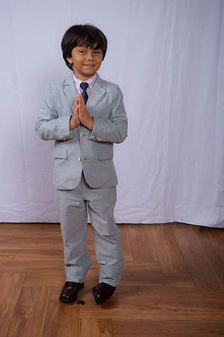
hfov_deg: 25.9
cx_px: 112
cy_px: 168
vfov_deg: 38.2
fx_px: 486
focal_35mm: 52
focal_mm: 52
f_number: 8
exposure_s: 1/160
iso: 250
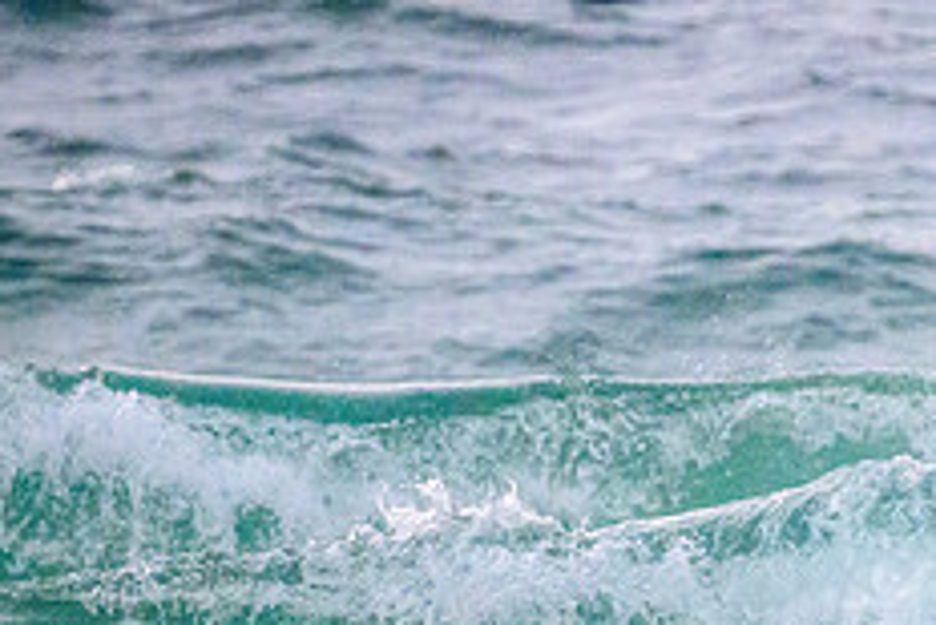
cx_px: 1025
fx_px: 39049
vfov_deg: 0.9
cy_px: 716
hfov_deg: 1.4
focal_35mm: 1501
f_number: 11
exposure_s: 1/2000
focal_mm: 600
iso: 16000
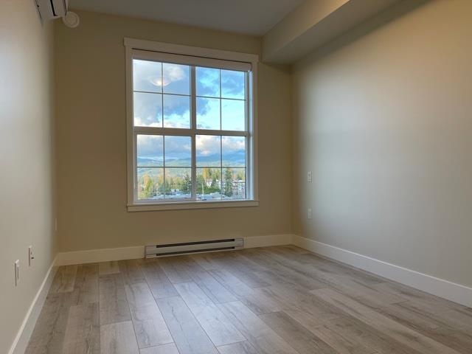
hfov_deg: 67.3
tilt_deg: -0.9
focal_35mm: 26
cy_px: 177
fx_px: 355
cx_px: 236
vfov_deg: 53.1
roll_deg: +0.3
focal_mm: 5.1
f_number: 1.6
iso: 50
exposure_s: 1/120
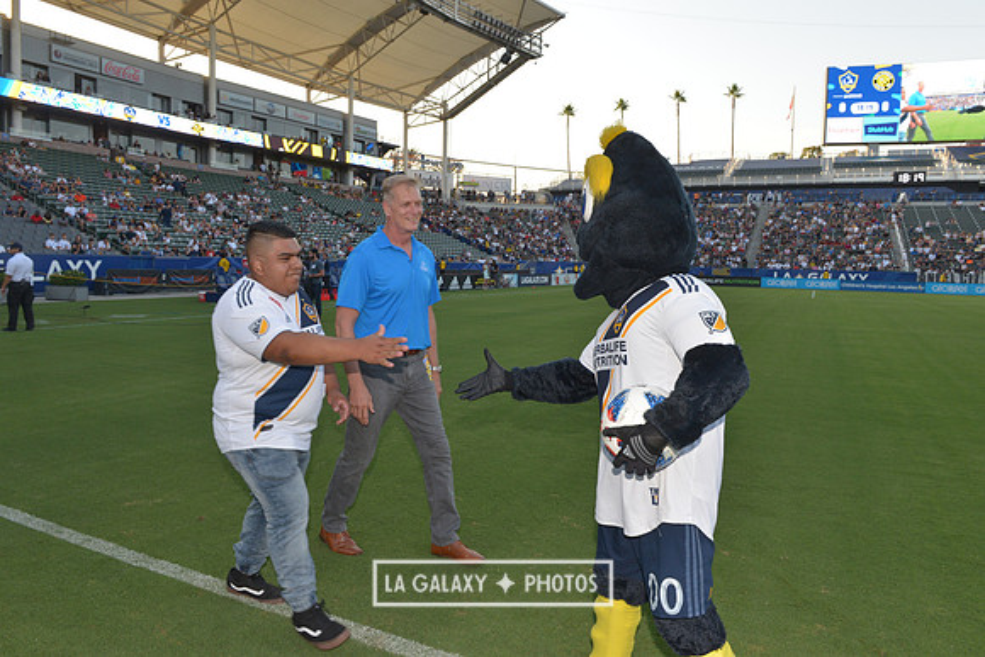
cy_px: 328
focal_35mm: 24
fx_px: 657
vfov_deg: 53.2
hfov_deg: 73.7
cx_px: 492
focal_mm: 24
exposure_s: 1/250
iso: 1000
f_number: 10
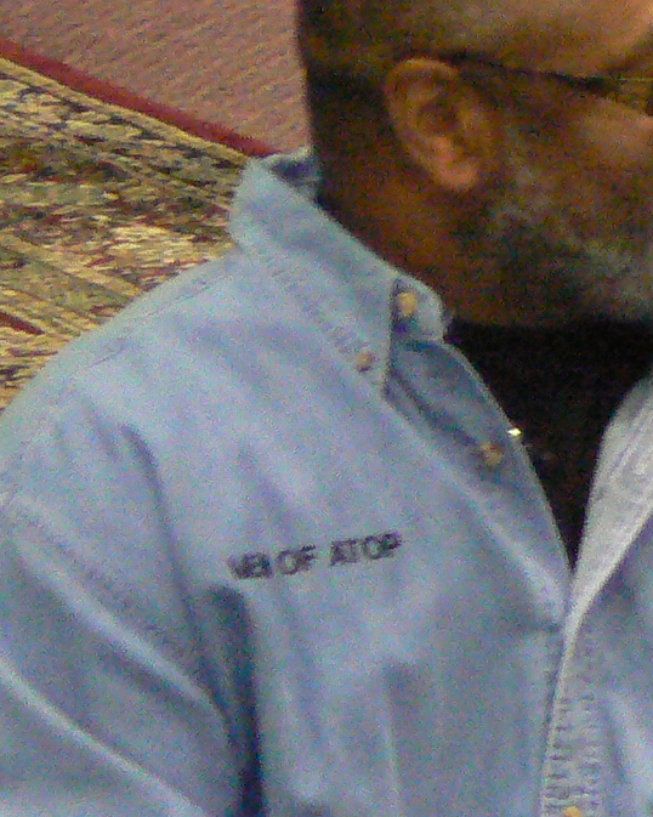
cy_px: 810
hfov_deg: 1.0
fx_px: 37873
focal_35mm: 1567
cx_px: 1158
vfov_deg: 1.2
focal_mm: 72
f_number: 3.3
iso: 400
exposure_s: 1/30
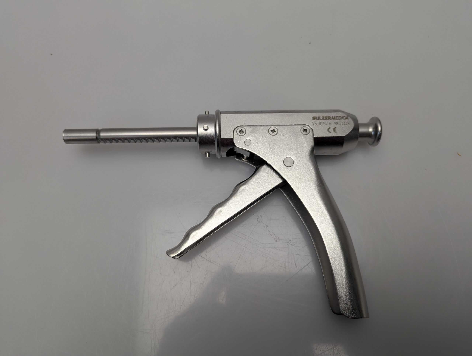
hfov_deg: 71.5
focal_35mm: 24
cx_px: 236
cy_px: 178
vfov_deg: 56.9
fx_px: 328
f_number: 1.85
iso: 43
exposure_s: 1/193
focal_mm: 6.81
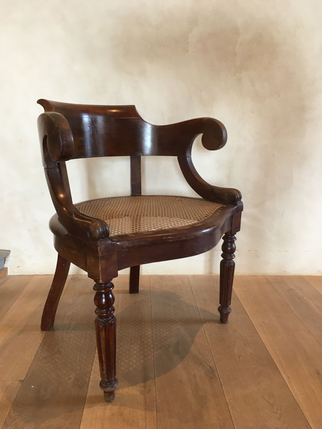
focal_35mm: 29
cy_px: 214
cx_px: 161
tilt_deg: -13.9
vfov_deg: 61.7
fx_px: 360
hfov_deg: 48.2
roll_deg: -1.1
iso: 100
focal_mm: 4.15
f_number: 2.2
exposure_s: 1/33
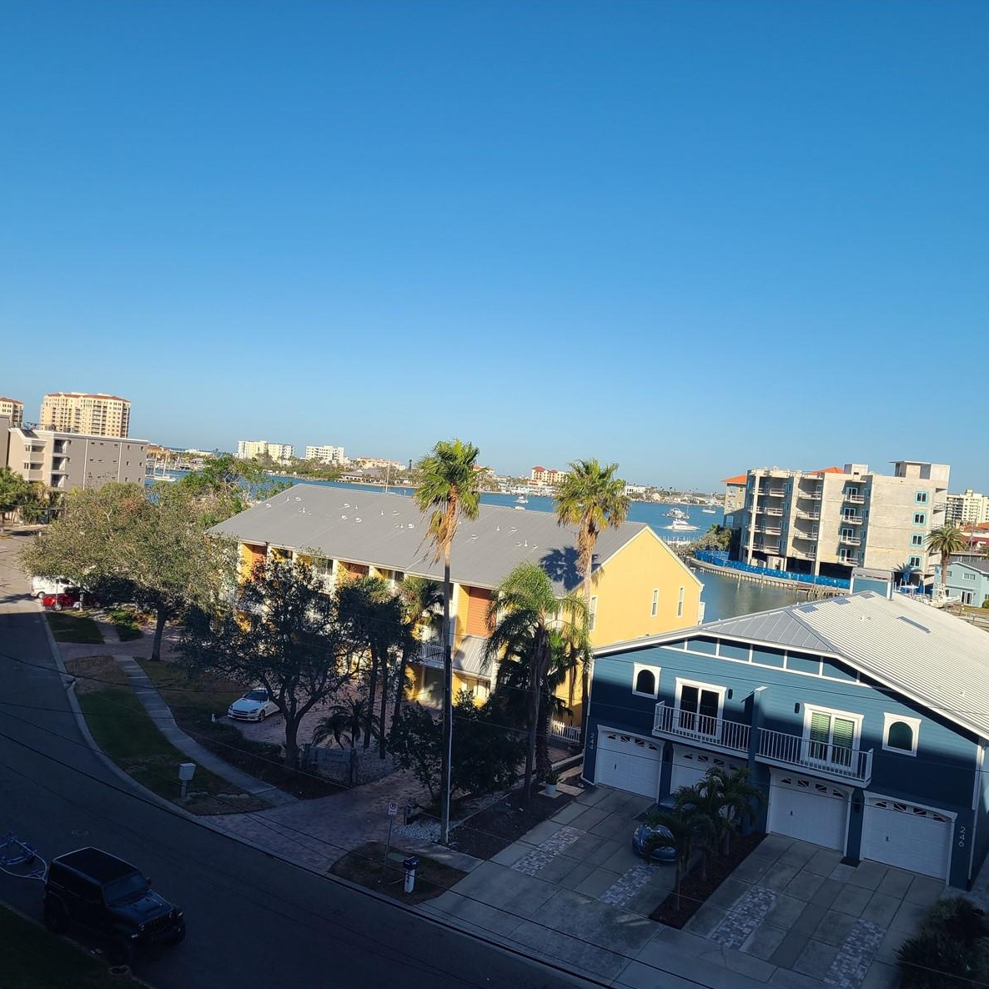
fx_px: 1002
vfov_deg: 52.5
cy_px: 498
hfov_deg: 52.2
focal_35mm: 31
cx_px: 405
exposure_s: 1/2859
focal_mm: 5.4
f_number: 1.8
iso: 40
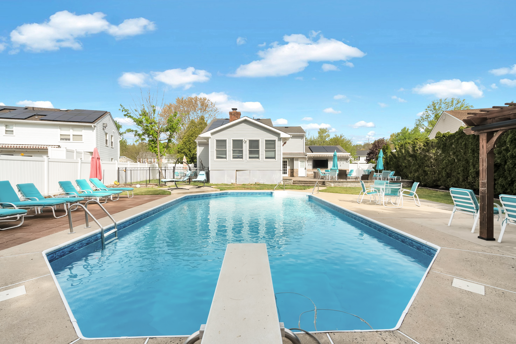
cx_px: 258
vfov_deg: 73.8
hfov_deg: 96.7
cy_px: 172
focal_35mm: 16
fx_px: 229
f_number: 8
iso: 100
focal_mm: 16
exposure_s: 1/320
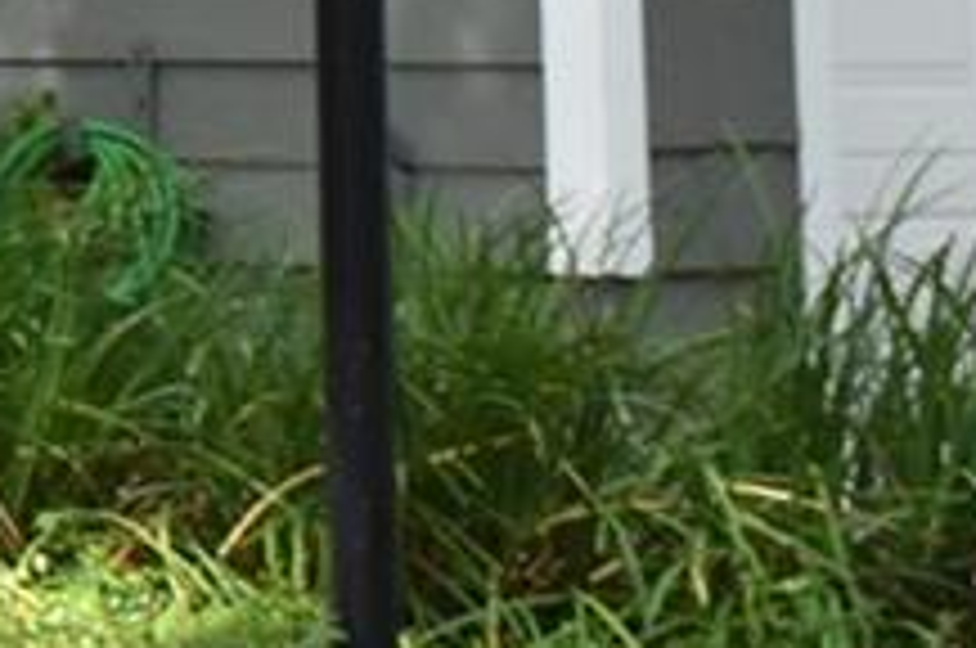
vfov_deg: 4.6
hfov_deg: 6.9
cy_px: -1228
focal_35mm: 288
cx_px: -1120
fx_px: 7796
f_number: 6.3
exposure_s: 1/160
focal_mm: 26
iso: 800
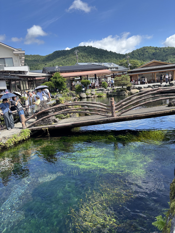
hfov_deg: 53.1
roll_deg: +6.0
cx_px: 88
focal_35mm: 26
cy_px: 116
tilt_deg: -10.7
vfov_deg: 67.3
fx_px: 175
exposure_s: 1/1328
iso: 50
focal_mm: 5.96
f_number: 1.6
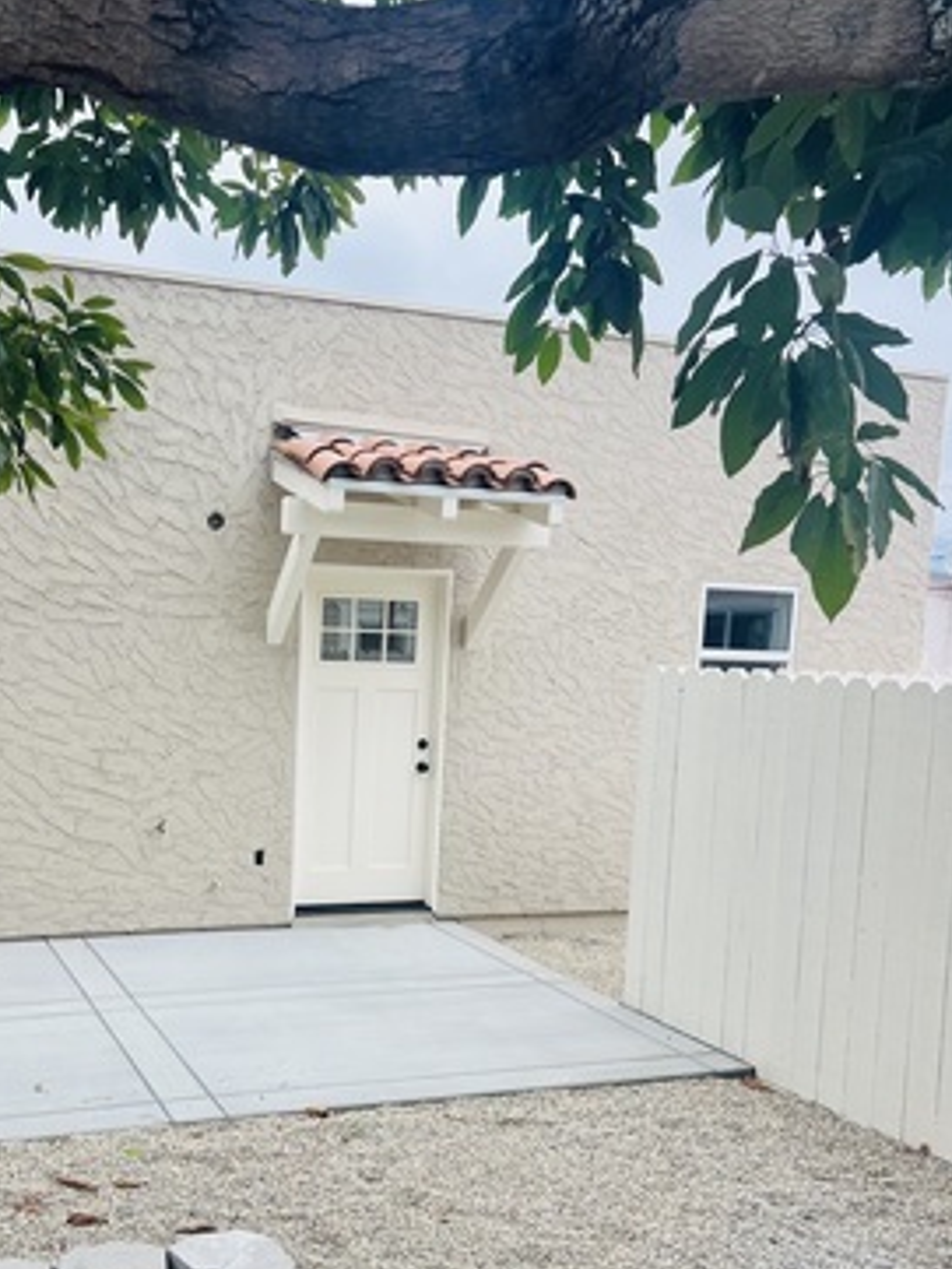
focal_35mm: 36
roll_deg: -3.0
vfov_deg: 50.8
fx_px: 1319
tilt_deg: -6.2
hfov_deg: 39.1
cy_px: 791
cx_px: 304
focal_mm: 5.7
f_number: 1.5
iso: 50
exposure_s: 1/1412
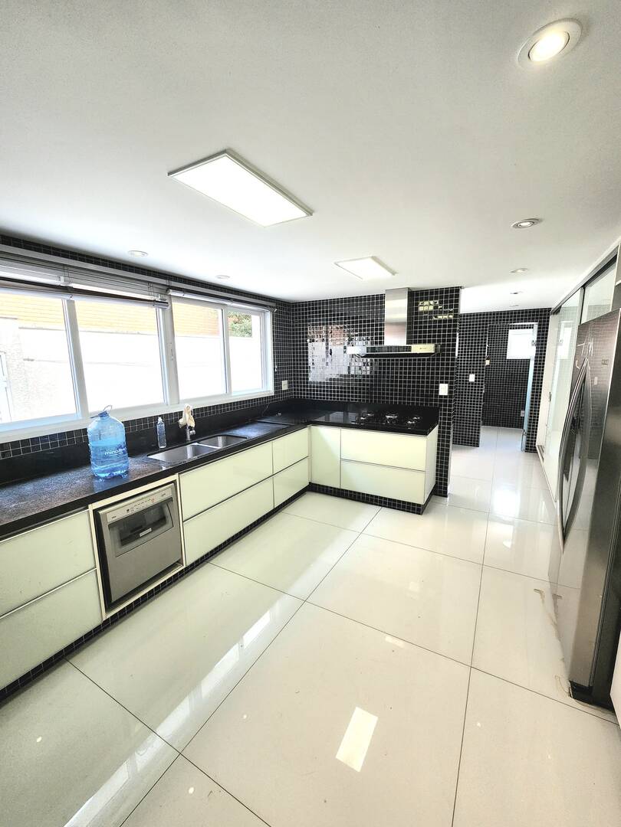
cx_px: 310
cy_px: 414
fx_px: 311
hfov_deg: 89.9
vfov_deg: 106.2
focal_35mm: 13
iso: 80
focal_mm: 2.2
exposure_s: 1/120
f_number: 2.2
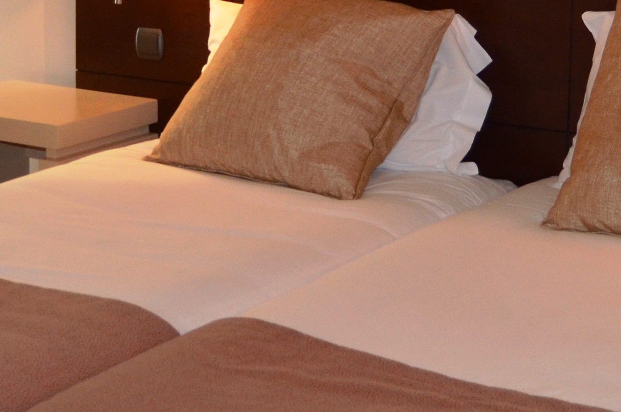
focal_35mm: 93
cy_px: 3
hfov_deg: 21.7
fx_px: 1601
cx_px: 139
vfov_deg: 14.4
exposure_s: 1/60
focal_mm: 18
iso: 720
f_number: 3.5
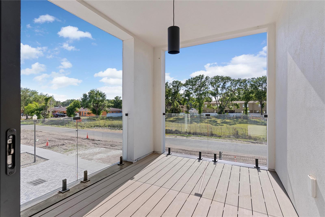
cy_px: 108
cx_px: 162
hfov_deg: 93.3
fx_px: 154
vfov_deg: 70.5
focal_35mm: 17
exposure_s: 1/500
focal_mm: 17
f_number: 8
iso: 400
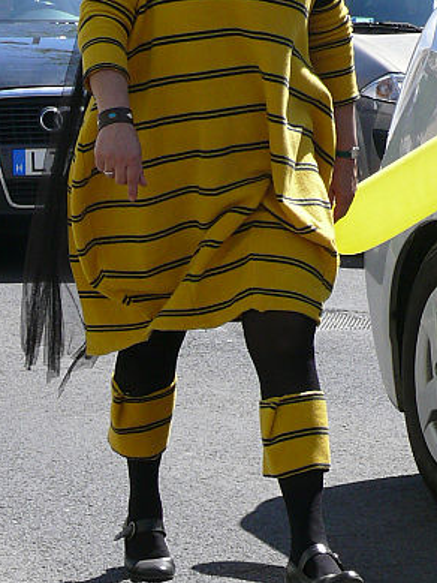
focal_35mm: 222
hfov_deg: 6.7
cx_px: 224
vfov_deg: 8.9
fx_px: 3735
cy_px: 136
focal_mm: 17.2
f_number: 5.6
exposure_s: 1/320
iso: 100
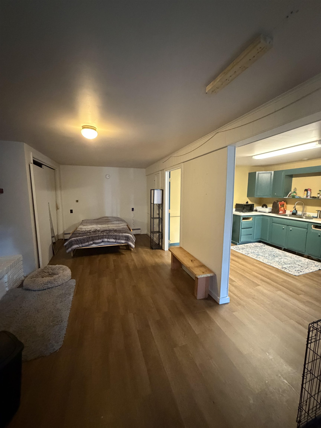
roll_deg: -1.5
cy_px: 214
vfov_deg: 102.1
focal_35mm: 14
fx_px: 173
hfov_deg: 85.7
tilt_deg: -7.0
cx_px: 160
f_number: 2.2
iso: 1250
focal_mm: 2.22
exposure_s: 1/40
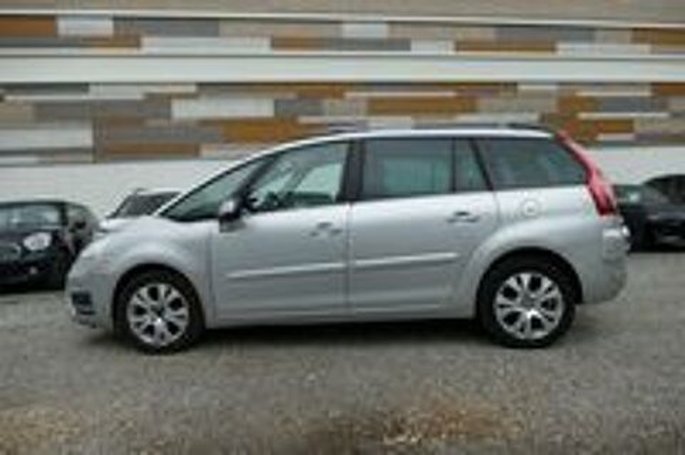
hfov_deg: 71.6
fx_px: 475
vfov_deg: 51.2
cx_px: 342
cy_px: 228
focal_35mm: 25
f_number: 2.8
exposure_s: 1/800
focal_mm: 9.12
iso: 125
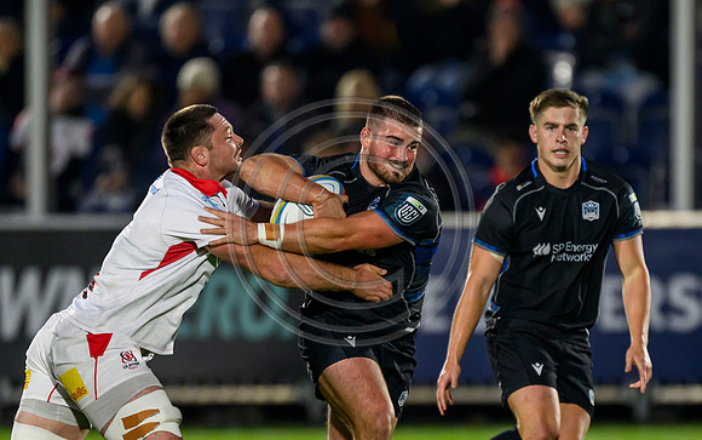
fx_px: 22017
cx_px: 410
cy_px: 315
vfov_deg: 1.1
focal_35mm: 1150
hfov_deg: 1.8
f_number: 4
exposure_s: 1/1250
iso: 4000
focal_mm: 560
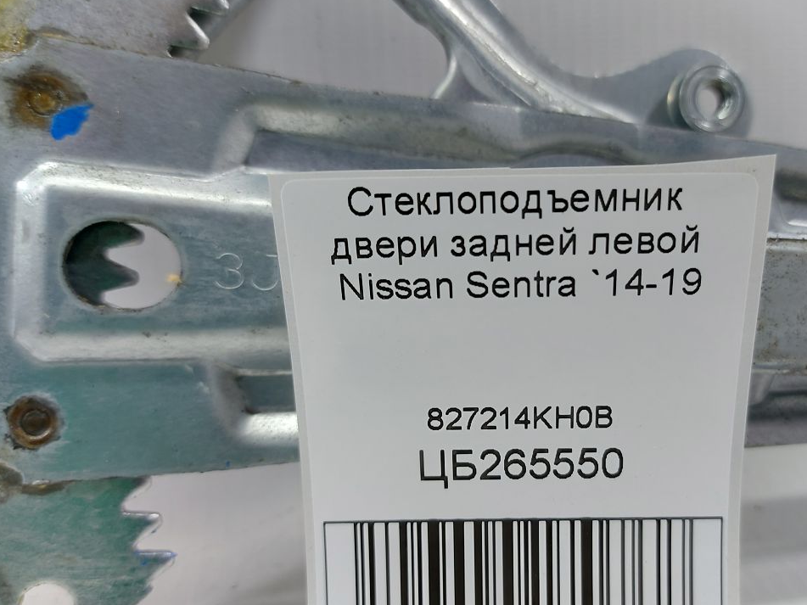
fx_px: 816
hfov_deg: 52.2
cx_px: 488
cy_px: 328
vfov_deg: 40.7
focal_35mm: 35
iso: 80
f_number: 1.8
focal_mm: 5.23
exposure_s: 1/50
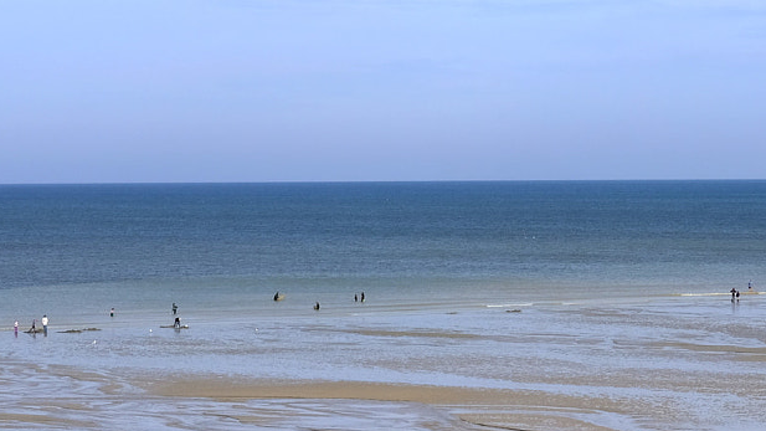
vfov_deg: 8.4
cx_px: 709
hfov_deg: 14.7
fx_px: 2925
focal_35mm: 144
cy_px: 483
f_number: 14
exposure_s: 1/140
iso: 200
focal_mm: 35
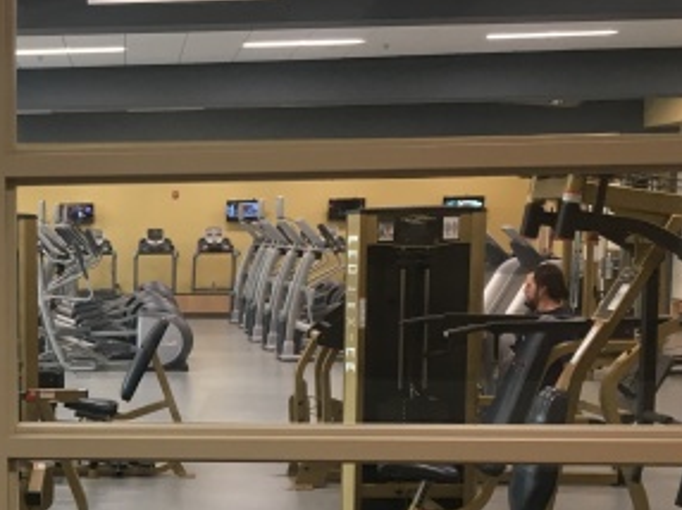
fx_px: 1280
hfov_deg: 27.8
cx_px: -29
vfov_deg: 22.4
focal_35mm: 65
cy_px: 377
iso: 64
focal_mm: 4.15
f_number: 2.2
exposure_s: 1/30
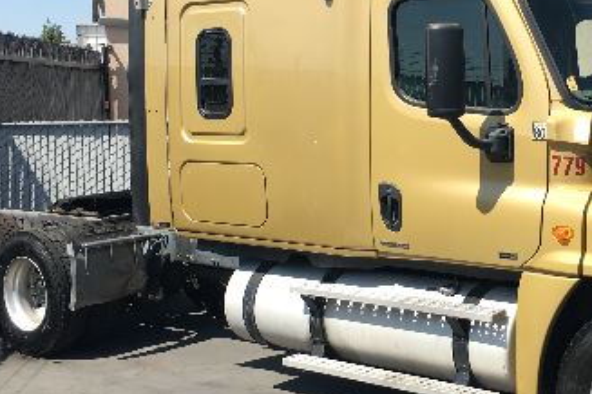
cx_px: 447
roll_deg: +0.9
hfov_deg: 33.2
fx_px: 970
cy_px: 174
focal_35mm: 59
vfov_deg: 23.0
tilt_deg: -3.0
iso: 25
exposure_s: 1/777
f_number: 2.2
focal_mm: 4.15
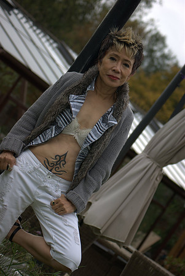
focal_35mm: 105
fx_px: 807
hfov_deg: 13.1
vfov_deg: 19.4
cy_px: 138
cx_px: 92
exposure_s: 1/160
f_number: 4
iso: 100
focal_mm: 70
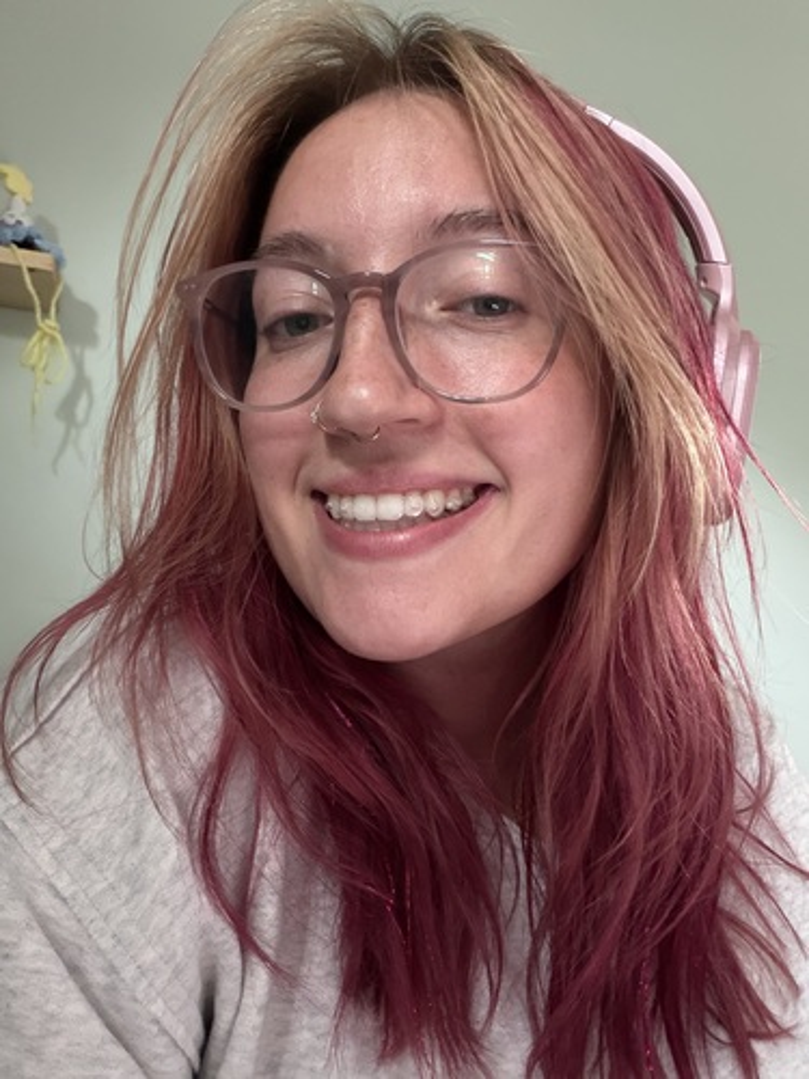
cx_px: 404
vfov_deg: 60.0
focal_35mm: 30
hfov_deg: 46.8
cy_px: 540
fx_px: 935
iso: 640
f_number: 1.9
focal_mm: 2.71
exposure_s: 1/30
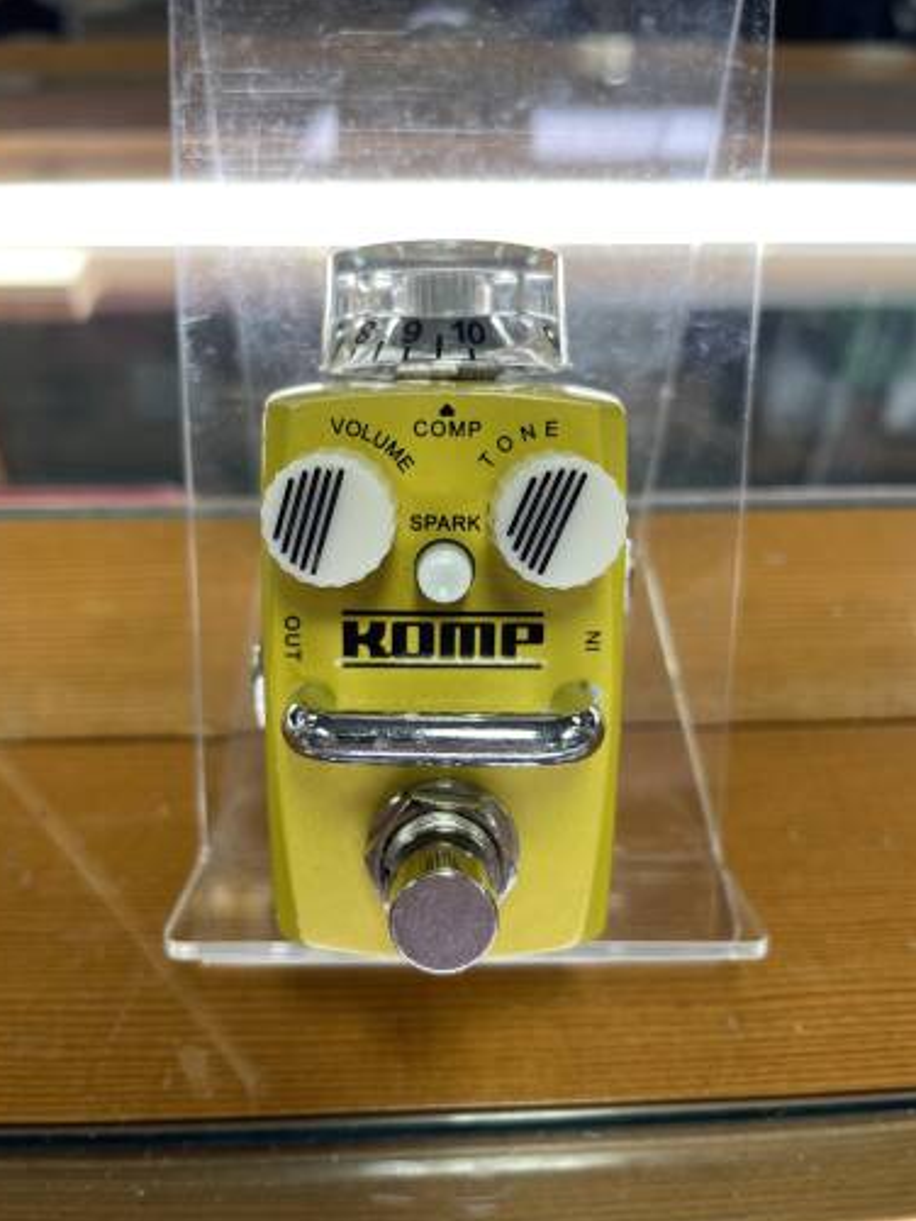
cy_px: 626
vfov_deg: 65.3
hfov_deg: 51.4
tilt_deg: -41.1
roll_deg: +0.0
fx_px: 952
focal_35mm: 27
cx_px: 443
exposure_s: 1/120
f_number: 1.6
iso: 80
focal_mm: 4.2
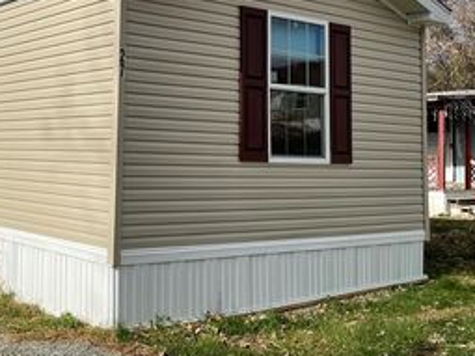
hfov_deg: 35.7
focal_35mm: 51
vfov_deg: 28.3
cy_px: 105
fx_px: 699
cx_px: 67
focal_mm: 4.2
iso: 32
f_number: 1.6
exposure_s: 1/6897
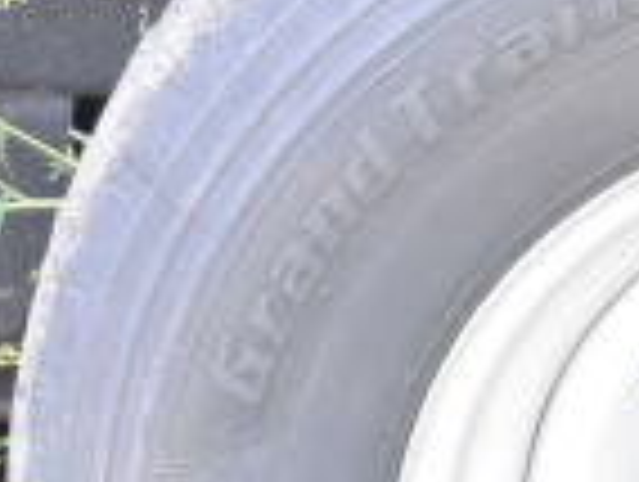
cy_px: 610
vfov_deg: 7.7
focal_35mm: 192
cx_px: 1130
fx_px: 3551
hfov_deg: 9.8
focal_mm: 31
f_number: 7.1
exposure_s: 1/125
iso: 1600
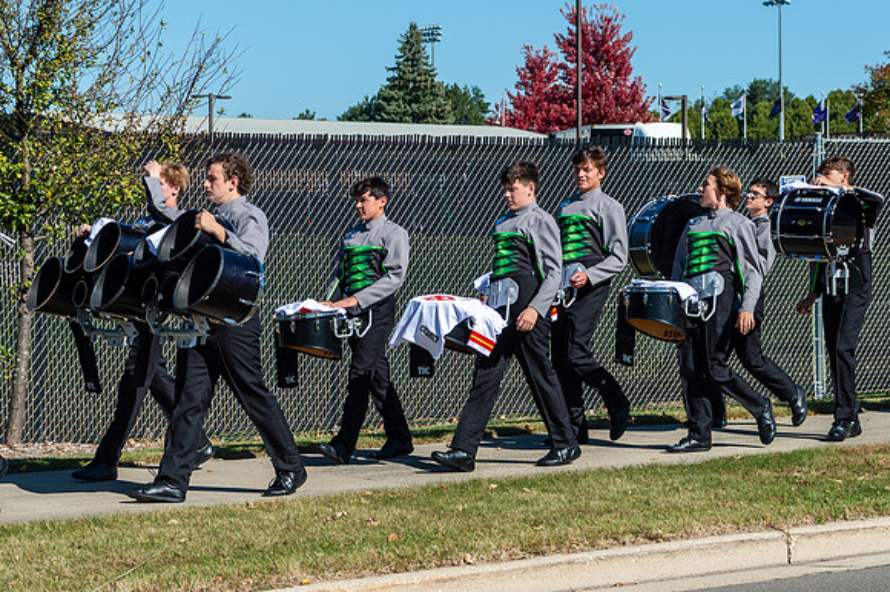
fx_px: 2719
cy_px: 256
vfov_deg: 12.4
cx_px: 406
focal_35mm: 110
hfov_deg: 18.6
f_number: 7.1
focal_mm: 70
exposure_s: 1/1250
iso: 320
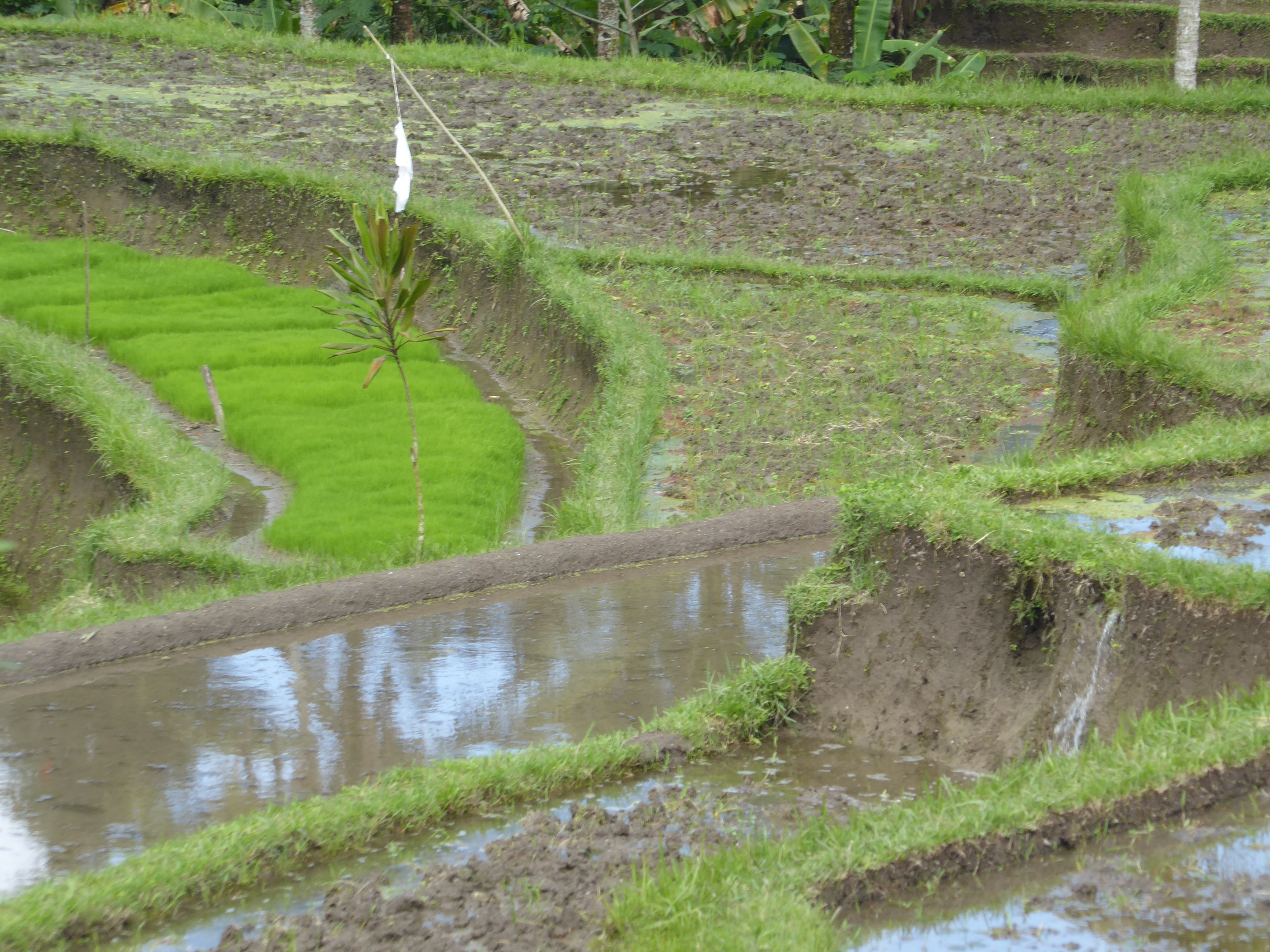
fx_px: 9722
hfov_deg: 7.5
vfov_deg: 5.6
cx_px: 635
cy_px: 476
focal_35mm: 265
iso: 100
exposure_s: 1/80
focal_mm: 47.5
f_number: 5.6
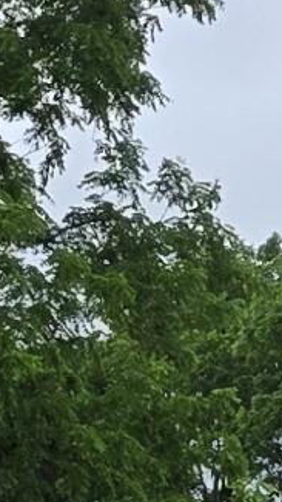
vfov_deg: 9.3
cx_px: -247
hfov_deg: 5.2
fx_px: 3068
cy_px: 496
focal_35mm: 231
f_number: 1.8
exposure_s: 1/1601
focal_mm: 5.4
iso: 80
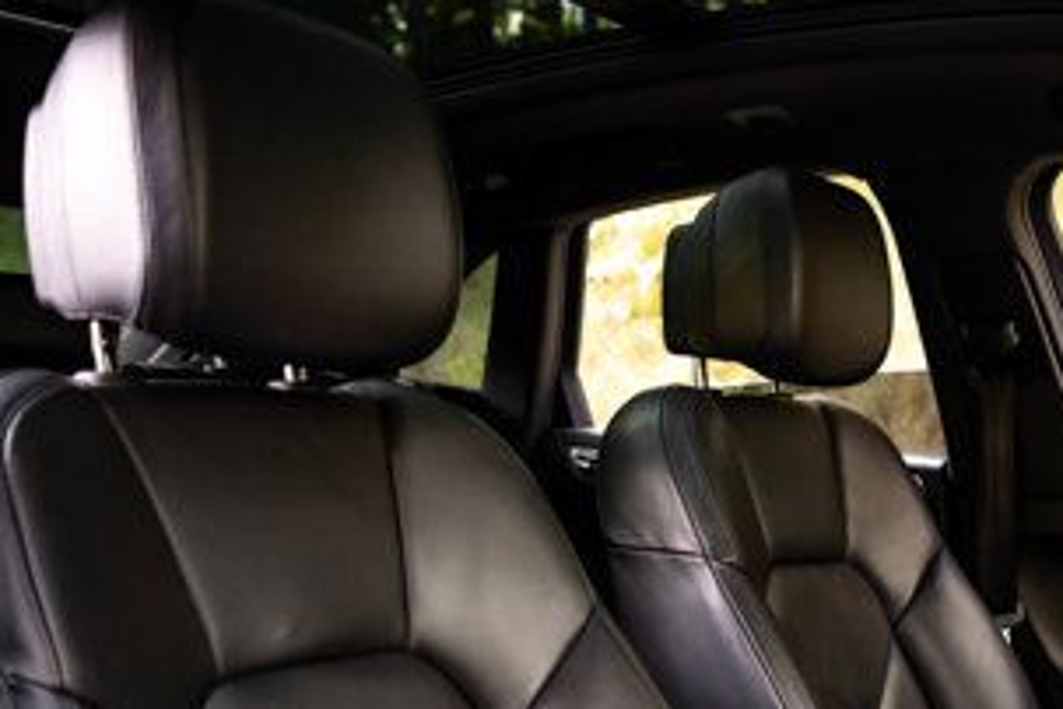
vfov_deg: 23.7
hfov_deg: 34.8
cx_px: 888
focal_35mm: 55
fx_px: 1624
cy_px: 686
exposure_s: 1/125
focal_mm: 26
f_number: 2.8
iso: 1600
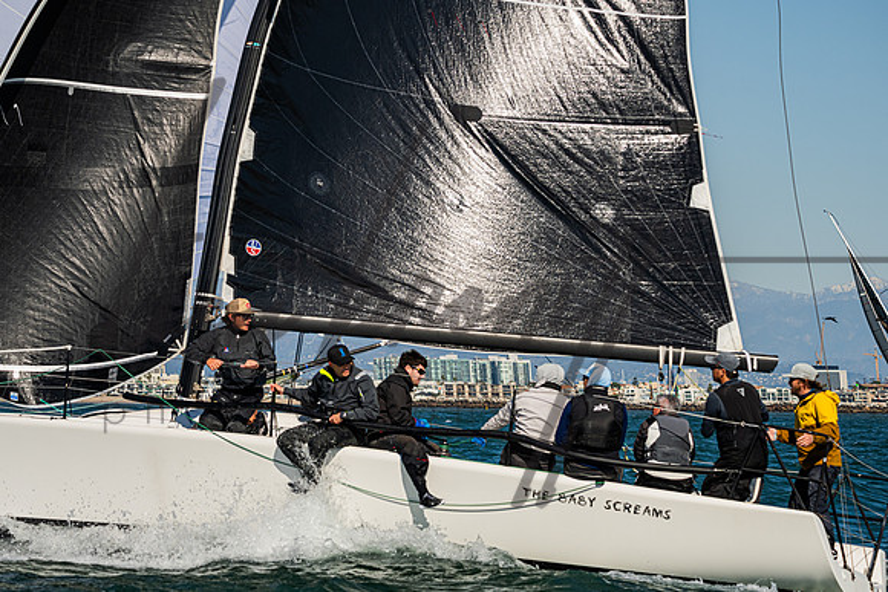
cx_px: 422
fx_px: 3896
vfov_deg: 8.7
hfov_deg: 13.0
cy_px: 295
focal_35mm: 158
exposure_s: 1/3200
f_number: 8
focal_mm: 145
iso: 400
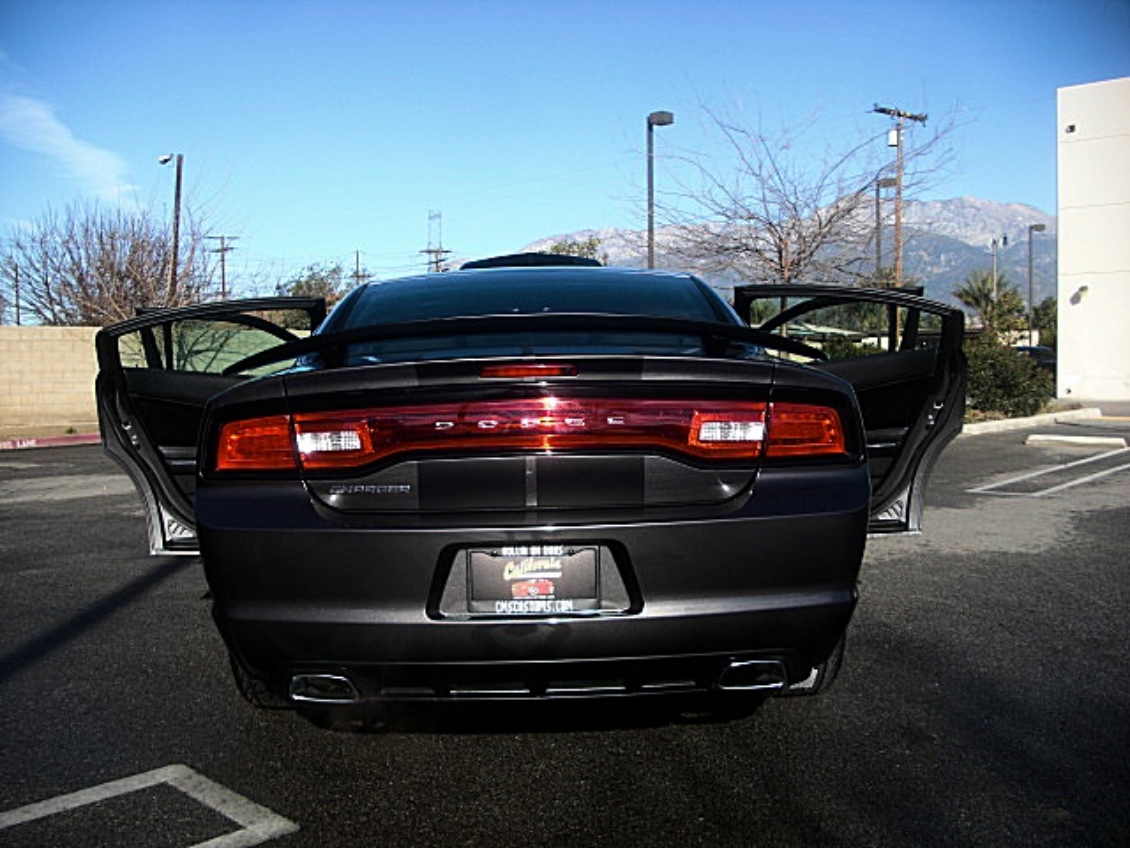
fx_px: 1175
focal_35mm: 36
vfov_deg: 39.7
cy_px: 424
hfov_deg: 51.4
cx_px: 565
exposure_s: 1/640
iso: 50
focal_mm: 6.3
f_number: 2.8
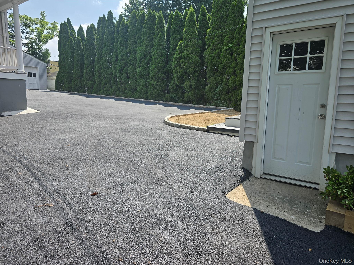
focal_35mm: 23
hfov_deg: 73.9
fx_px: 235
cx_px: 177
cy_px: 132
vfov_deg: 58.9
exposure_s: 1/640
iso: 12
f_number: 1.7
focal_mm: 6.3
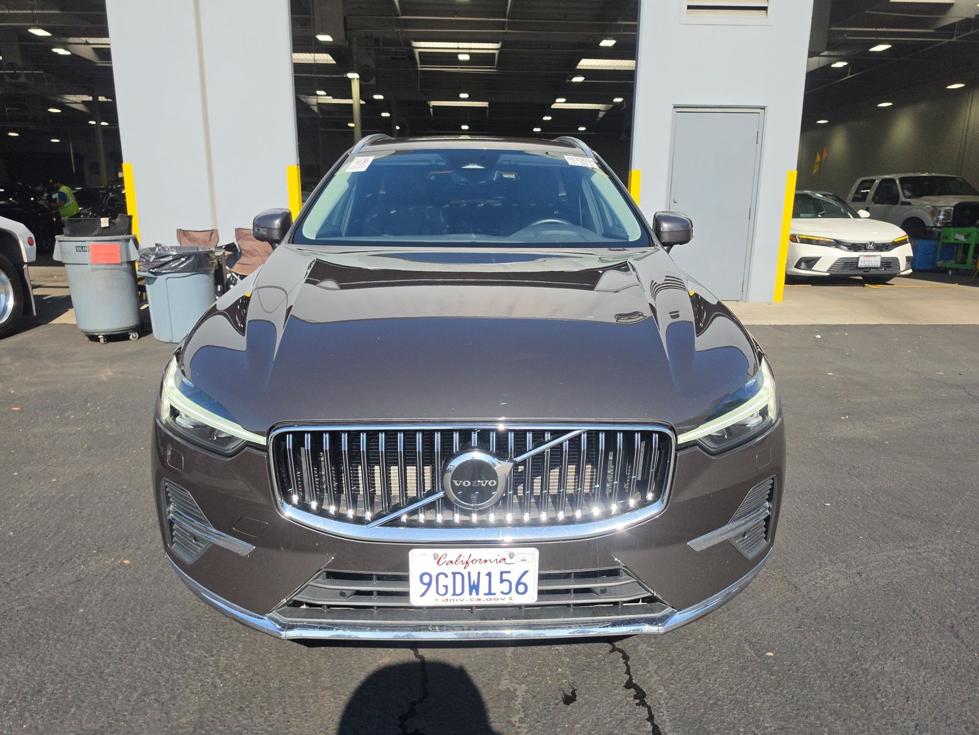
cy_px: 368
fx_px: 650
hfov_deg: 73.9
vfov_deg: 58.9
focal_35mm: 23
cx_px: 490
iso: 64
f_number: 1.4
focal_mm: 6.5
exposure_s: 1/7058
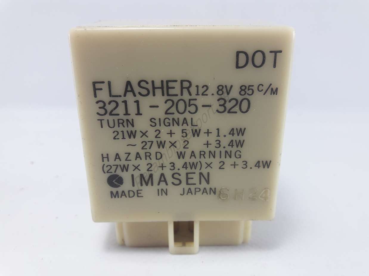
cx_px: 184
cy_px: 138
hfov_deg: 63.5
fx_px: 298
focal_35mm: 28
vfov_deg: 49.7
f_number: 1.9
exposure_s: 1/50
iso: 50
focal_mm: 3.7
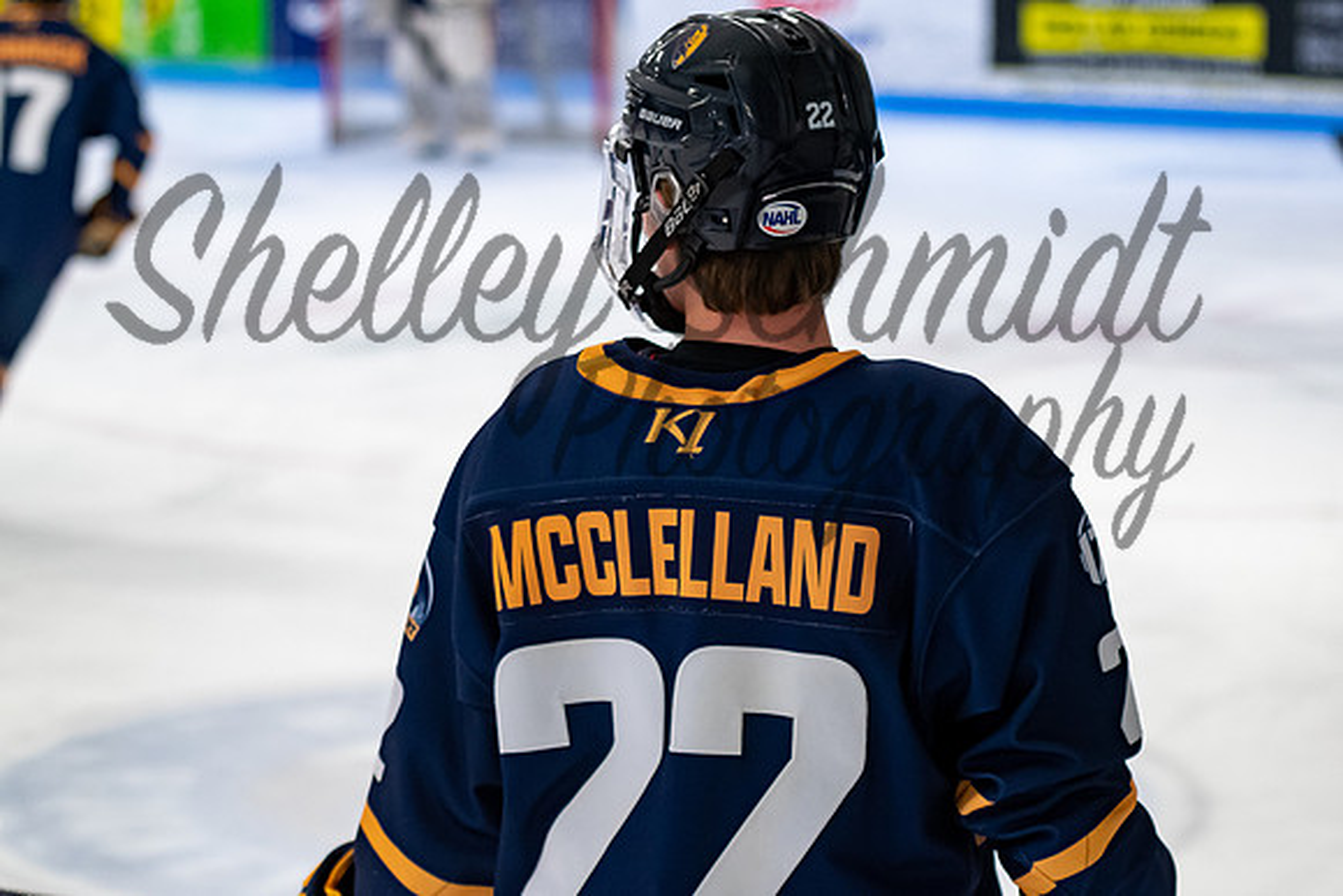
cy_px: 466
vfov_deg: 12.0
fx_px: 4278
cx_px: 730
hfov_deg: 17.8
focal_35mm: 115
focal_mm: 70
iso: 1250
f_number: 2.8
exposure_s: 1/800
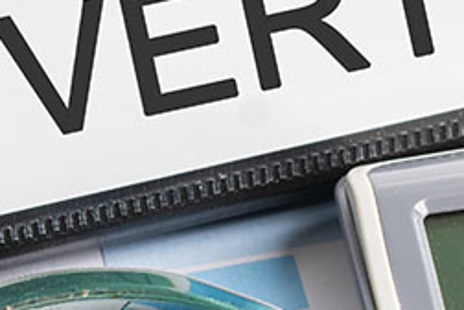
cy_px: -50
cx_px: 545
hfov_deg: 8.6
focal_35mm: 238
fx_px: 3067
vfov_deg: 5.7
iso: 100
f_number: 5.6
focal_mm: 50
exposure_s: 1/100
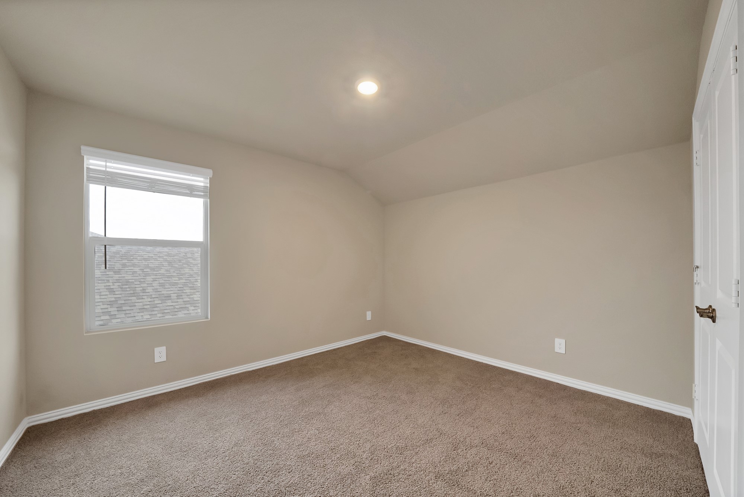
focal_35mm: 12
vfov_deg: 90.1
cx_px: 372
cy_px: 248
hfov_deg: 112.6
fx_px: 248
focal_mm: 12
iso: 640
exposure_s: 1/13
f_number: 9
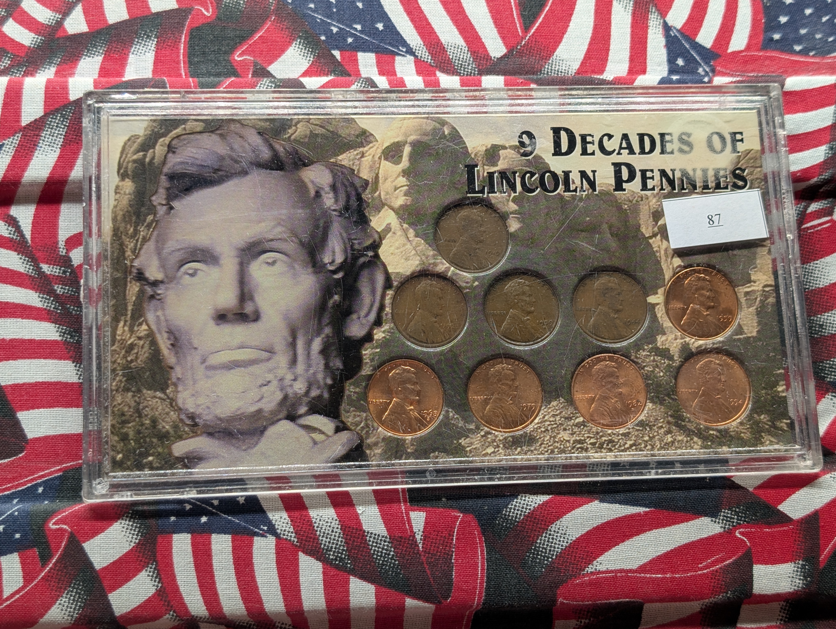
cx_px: 418
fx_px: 1185
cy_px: 314
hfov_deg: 38.9
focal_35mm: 49
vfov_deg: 29.7
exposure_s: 1/37.7
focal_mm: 6.9
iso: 24
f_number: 1.68
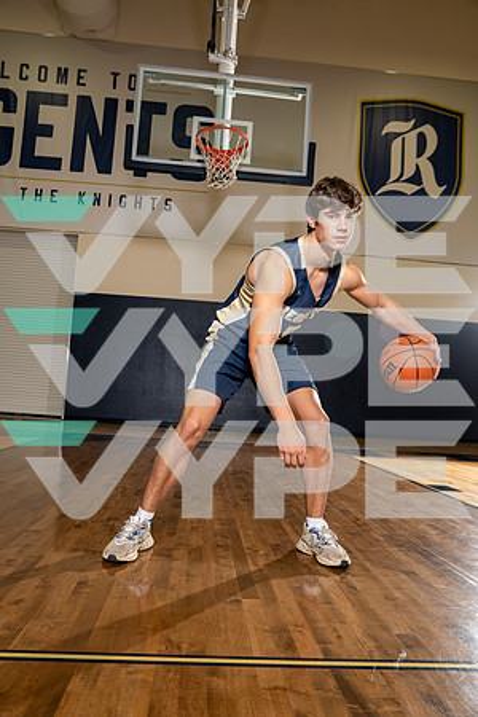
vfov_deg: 67.4
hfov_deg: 47.9
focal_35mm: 27
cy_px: 358
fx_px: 538
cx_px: 239
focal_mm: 27
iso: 400
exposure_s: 1/250
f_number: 4.5
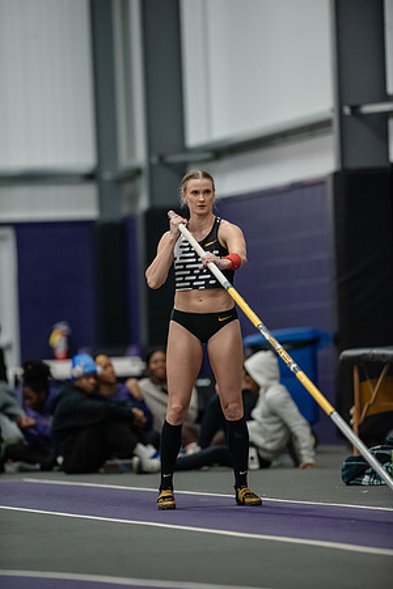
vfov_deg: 6.9
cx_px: 196
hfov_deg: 4.6
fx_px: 4912
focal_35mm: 300
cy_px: 294
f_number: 2.8
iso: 4000
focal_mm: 300
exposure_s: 1/500
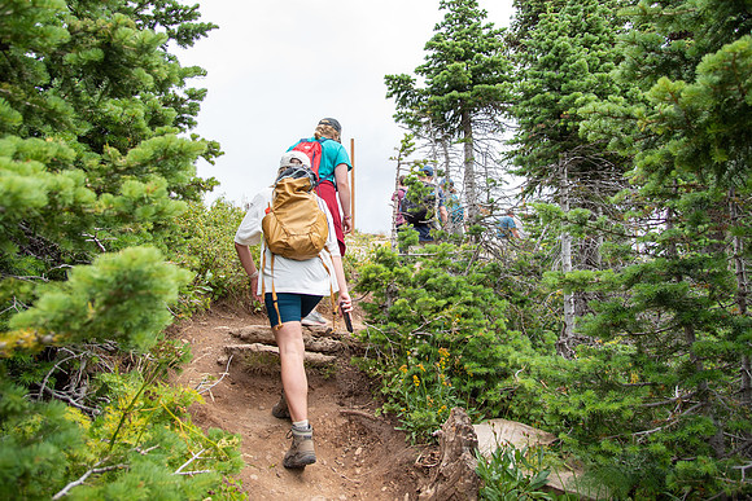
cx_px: 376
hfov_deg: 64.6
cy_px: 204
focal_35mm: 28
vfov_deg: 45.5
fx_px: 595
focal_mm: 24
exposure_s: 1/200
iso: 100
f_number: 4
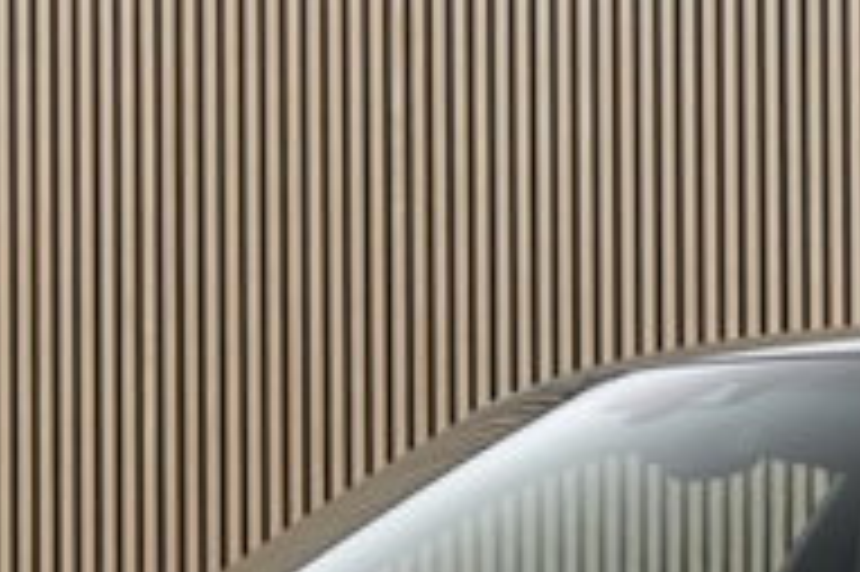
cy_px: 525
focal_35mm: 221
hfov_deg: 9.2
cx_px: 846
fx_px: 5283
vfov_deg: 6.2
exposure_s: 1/40
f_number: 4.5
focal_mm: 27.5
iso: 400
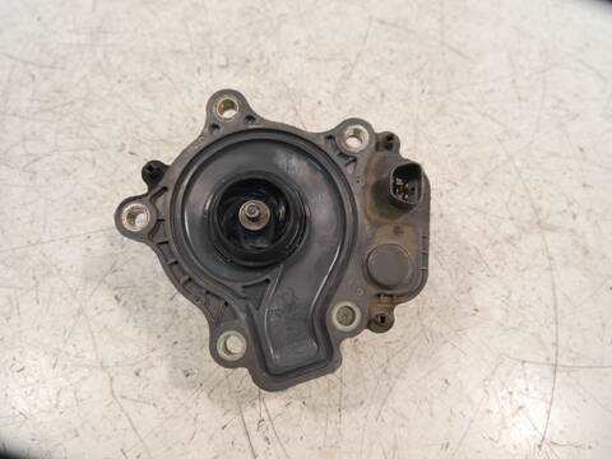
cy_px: 230
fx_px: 495
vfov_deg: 49.7
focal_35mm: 28
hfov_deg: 63.4
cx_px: 306
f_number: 3.5
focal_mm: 14
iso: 500
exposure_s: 1/60
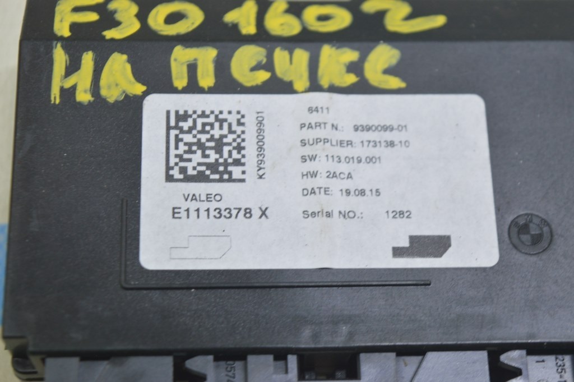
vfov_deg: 16.5
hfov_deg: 24.6
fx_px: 1314
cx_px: 287
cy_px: 191
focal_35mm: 82
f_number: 5.6
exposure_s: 1/20
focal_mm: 55
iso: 400
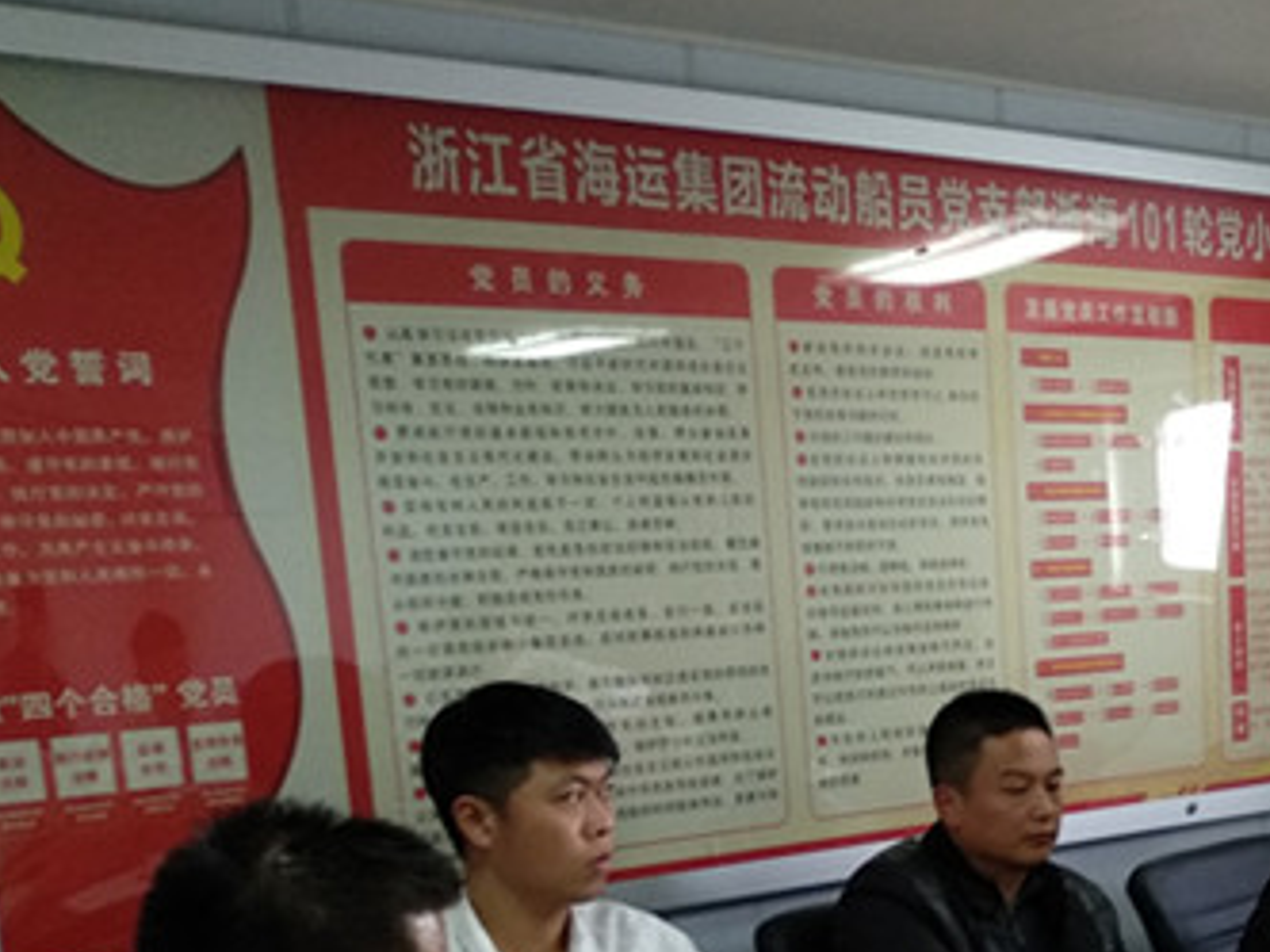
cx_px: 1385
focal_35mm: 61
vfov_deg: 22.6
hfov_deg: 28.8
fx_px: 2238
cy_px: 1049
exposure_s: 1/33
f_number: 2.2
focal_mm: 3.83
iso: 400
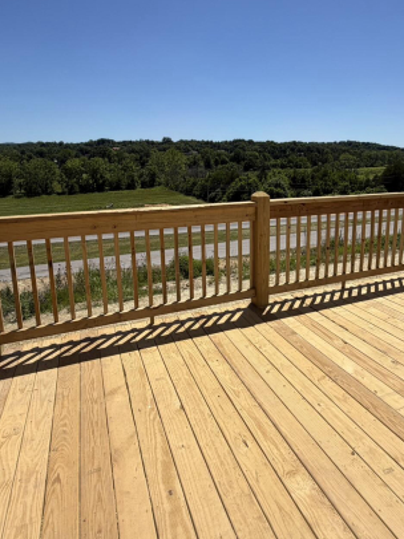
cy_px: 222
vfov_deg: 73.3
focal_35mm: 23
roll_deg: +0.9
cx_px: 235
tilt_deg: -10.8
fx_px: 358
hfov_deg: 58.5
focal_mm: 2.22
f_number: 2.2
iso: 20
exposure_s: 1/1613
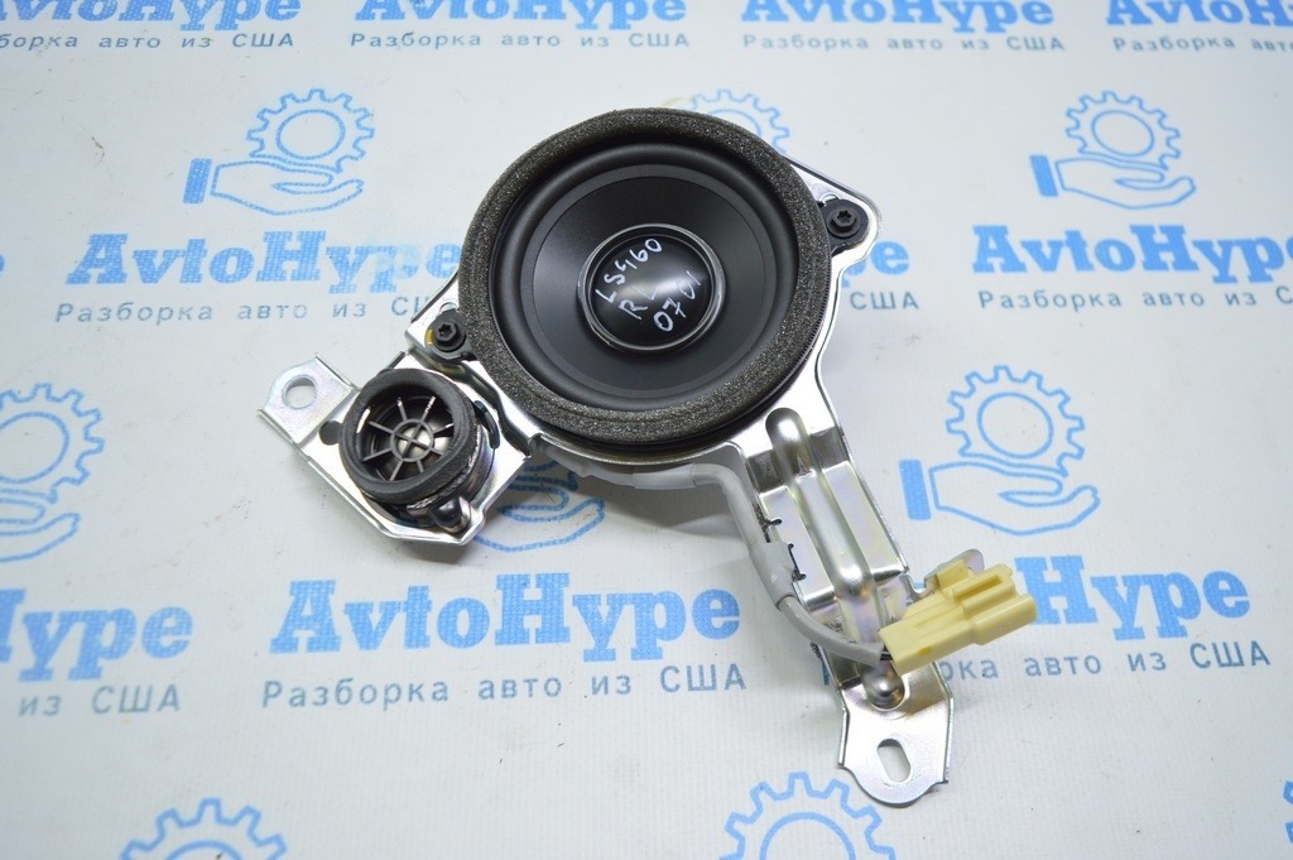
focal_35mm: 30
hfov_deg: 62.0
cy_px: 430
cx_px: 646
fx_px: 1077
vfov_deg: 43.5
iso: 400
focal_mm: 20
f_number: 3.8
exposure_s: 1/60
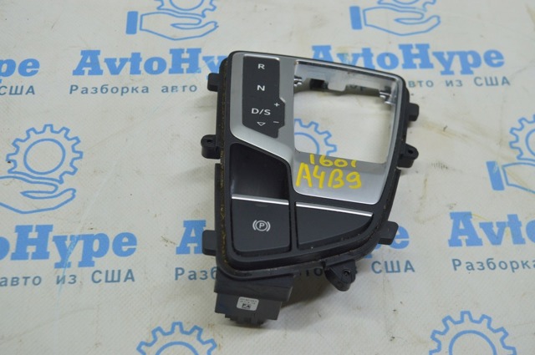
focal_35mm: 46
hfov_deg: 42.4
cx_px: 268
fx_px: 690
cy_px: 178
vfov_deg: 28.9
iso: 400
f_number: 5.6
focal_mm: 31
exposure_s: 1/40
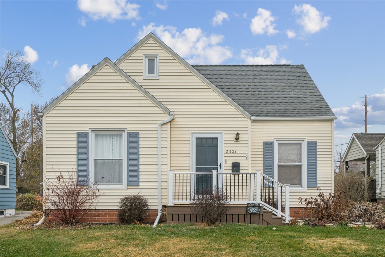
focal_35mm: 33
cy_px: 128
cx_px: 192
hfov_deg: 57.2
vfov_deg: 40.0
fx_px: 353
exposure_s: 1/500
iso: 800
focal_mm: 33
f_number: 8
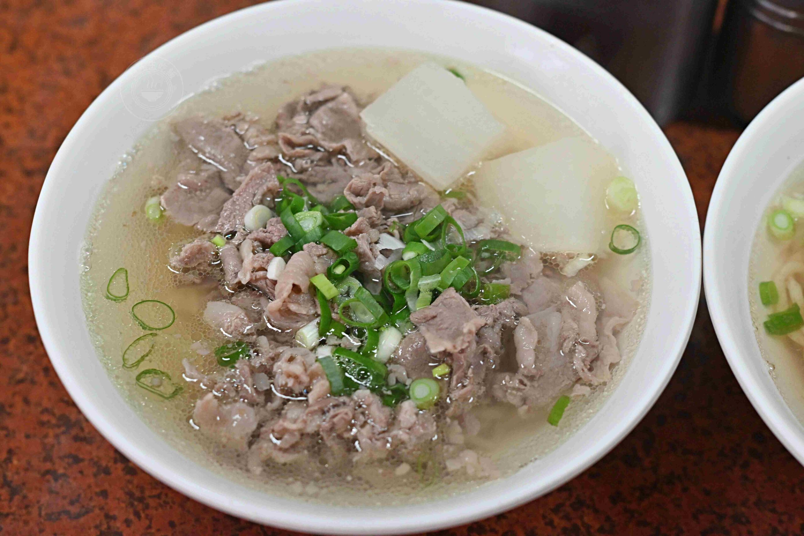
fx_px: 1675
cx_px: 402
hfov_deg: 27.0
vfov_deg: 18.2
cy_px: 268
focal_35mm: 75
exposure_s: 1/200
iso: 1100
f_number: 3.2
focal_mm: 50
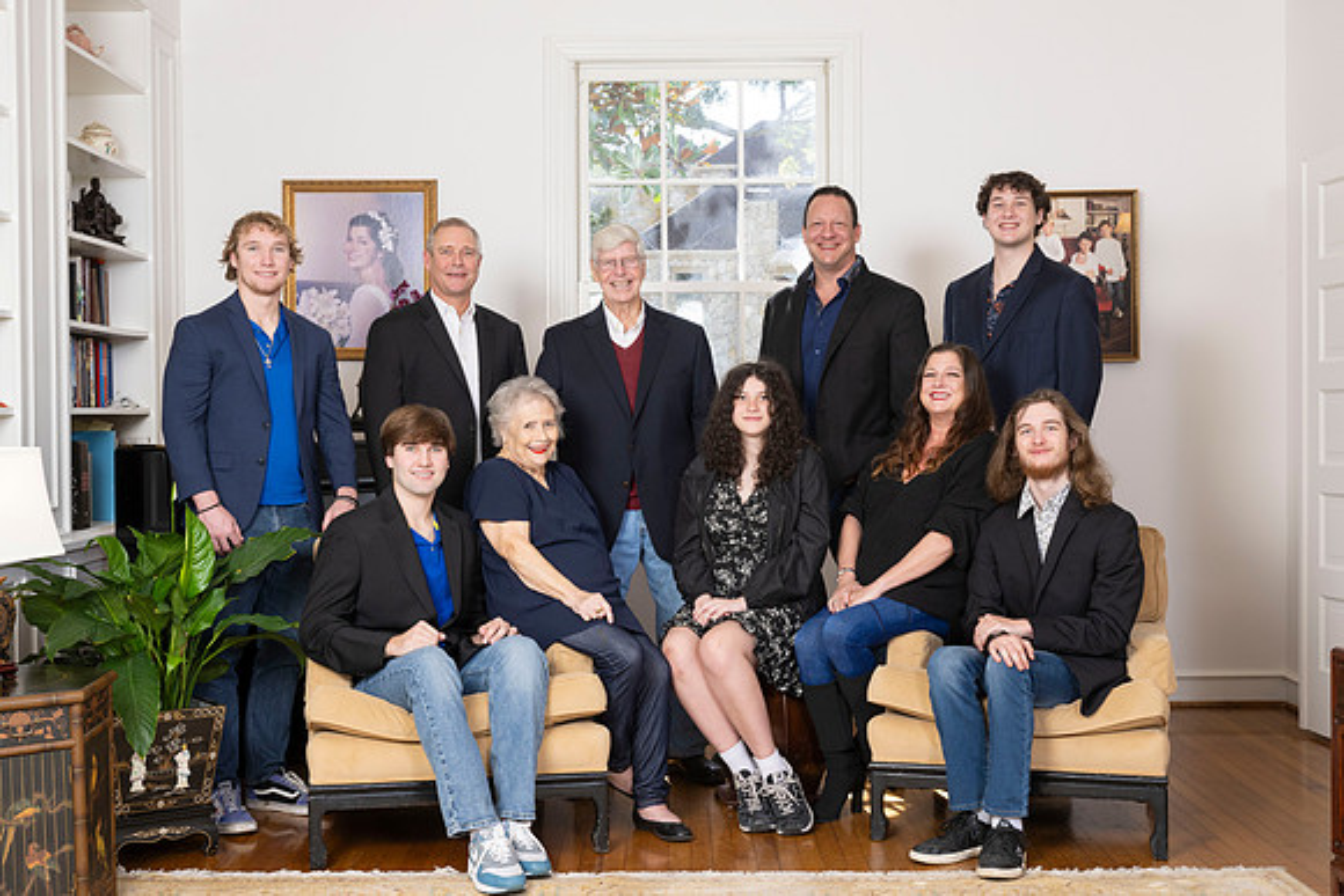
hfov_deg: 44.7
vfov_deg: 30.7
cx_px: 681
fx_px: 1634
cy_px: 454
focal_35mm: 44
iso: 320
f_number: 8
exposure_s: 1/80
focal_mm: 40
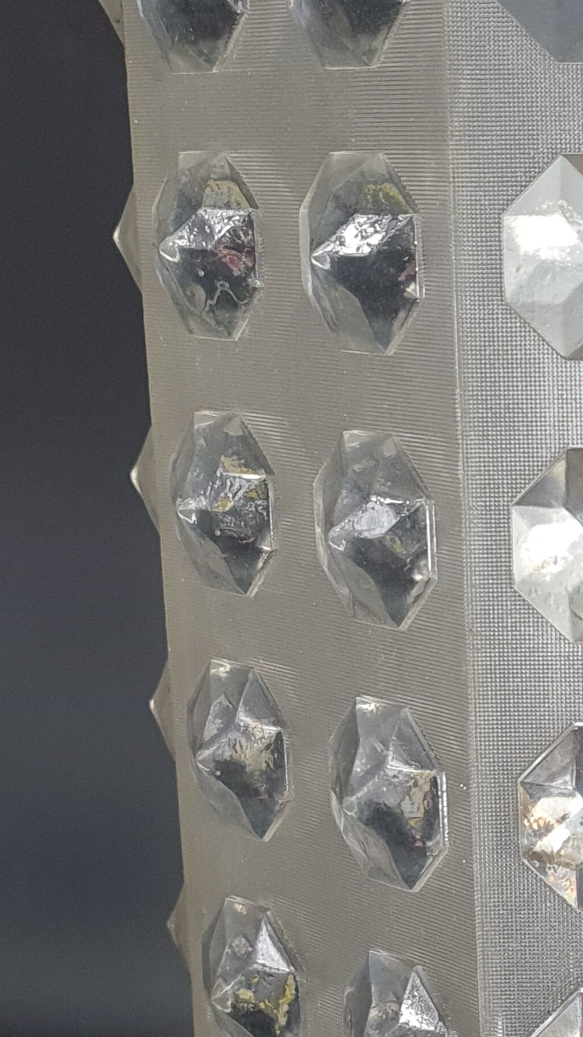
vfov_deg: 33.0
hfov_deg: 17.9
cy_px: 696
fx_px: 1731
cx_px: 757
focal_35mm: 63
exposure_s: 1/100
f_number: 1.8
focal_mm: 5.4
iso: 80
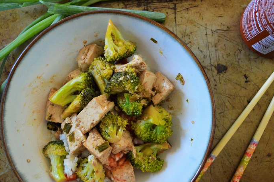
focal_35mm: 47
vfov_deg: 28.6
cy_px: 94
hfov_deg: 41.9
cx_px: 146
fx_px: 357
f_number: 4
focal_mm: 24
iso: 3200
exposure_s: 1/250
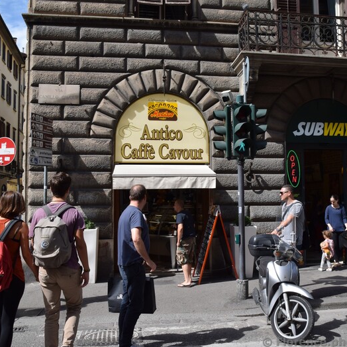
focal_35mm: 35
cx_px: 203
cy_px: 173
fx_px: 397
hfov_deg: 47.0
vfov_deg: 47.2
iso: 200
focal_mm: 18
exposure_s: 1/400
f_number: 10
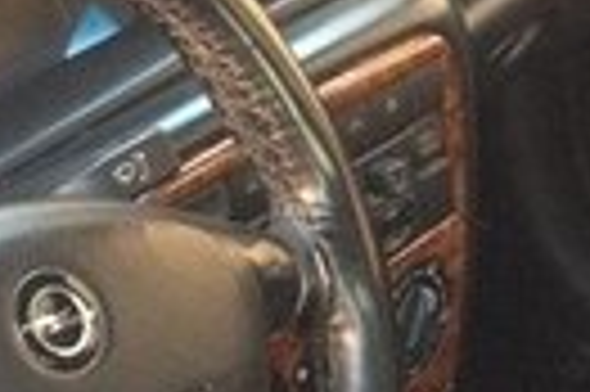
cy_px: 516
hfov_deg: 11.1
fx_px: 3012
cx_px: 491
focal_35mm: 184
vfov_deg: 7.4
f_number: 2.4
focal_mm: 4.28
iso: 125
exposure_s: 1/20
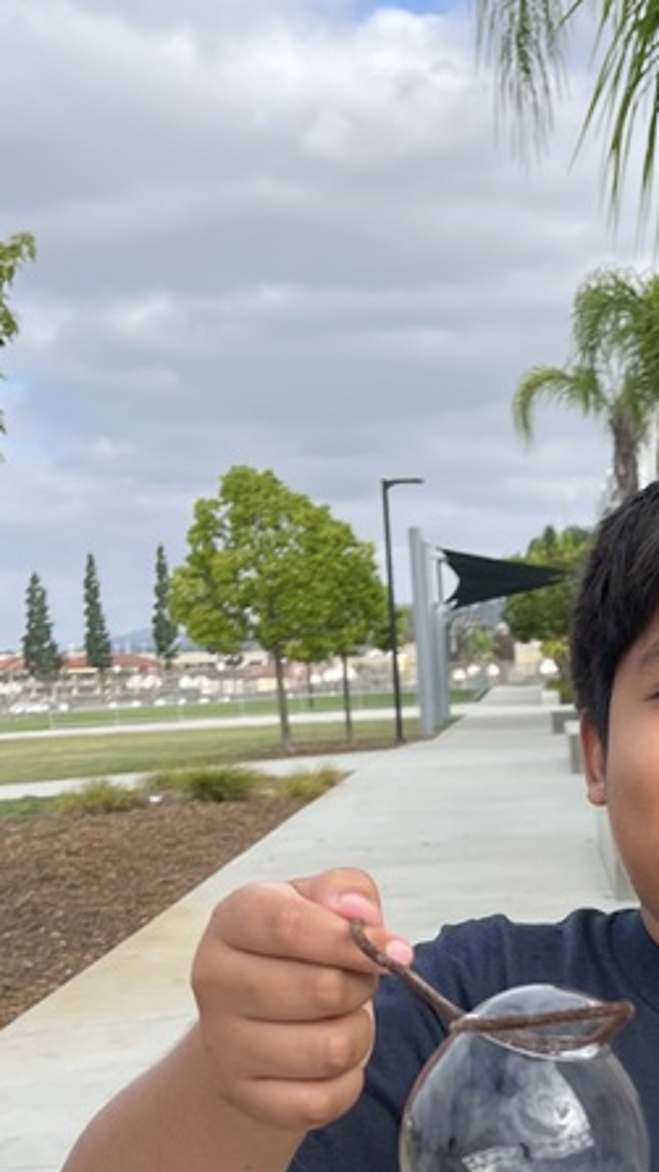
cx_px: 751
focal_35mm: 65
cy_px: 954
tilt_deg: -11.9
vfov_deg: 31.4
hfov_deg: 17.8
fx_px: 2018
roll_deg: +0.7
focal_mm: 5.1
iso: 50
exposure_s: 1/1536
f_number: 1.6
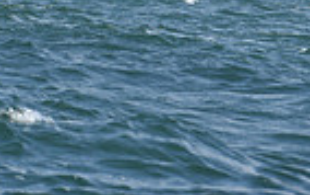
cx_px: -82
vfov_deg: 2.2
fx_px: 4938
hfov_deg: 3.6
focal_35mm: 584
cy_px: -416
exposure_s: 1/1250
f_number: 7.1
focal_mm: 140
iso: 250
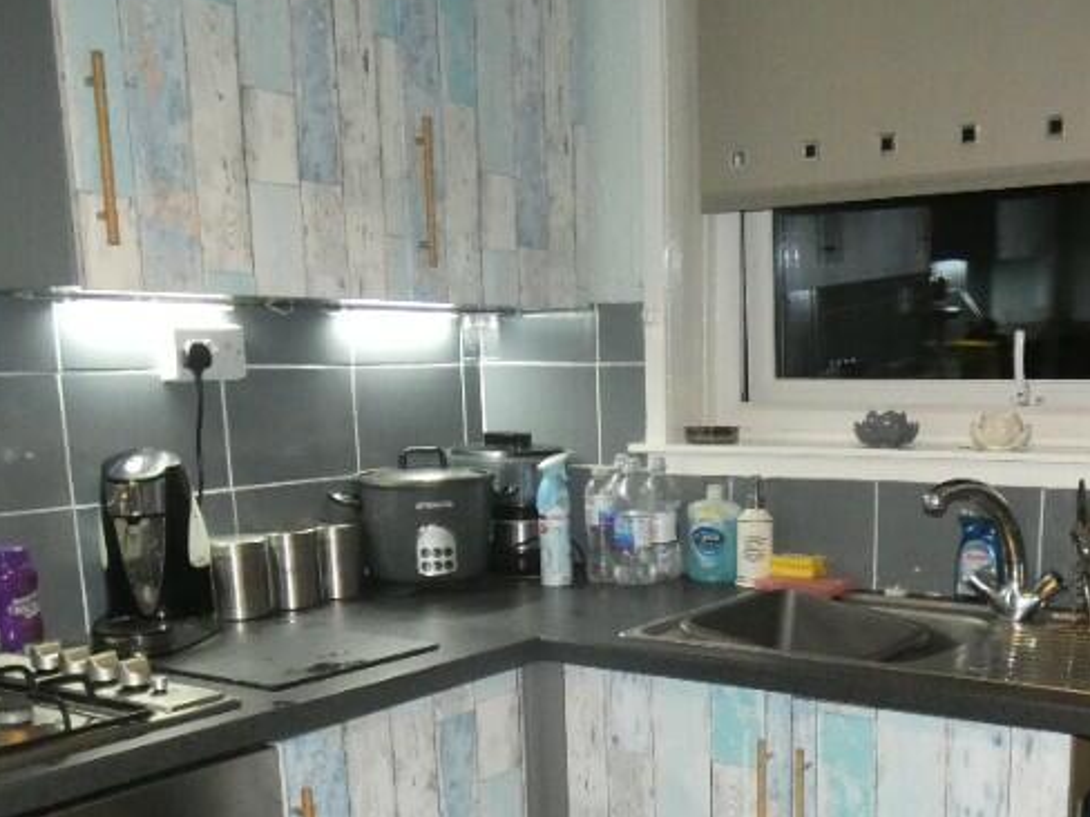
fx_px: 1323
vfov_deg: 33.2
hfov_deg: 44.3
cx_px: 701
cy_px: 679
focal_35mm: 42
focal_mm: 3.6
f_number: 2.8
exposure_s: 1/60
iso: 800
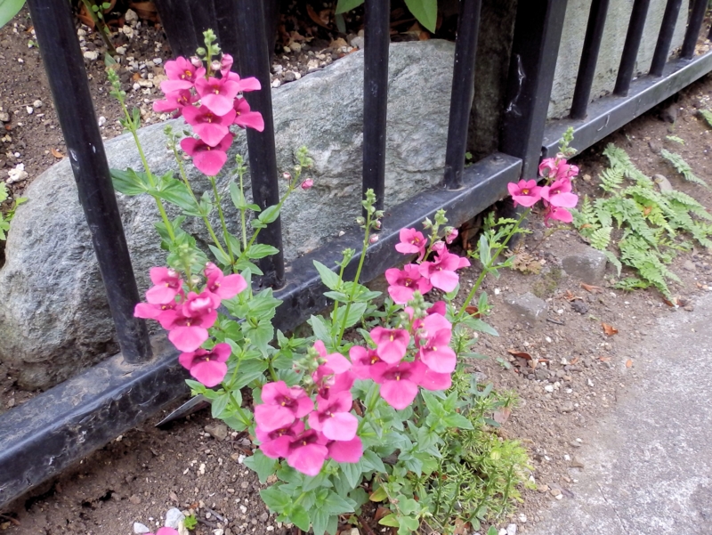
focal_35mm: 22
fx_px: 453
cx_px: 356
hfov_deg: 76.4
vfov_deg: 61.1
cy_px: 268
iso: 320
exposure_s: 1/30
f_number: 3.4
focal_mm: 4
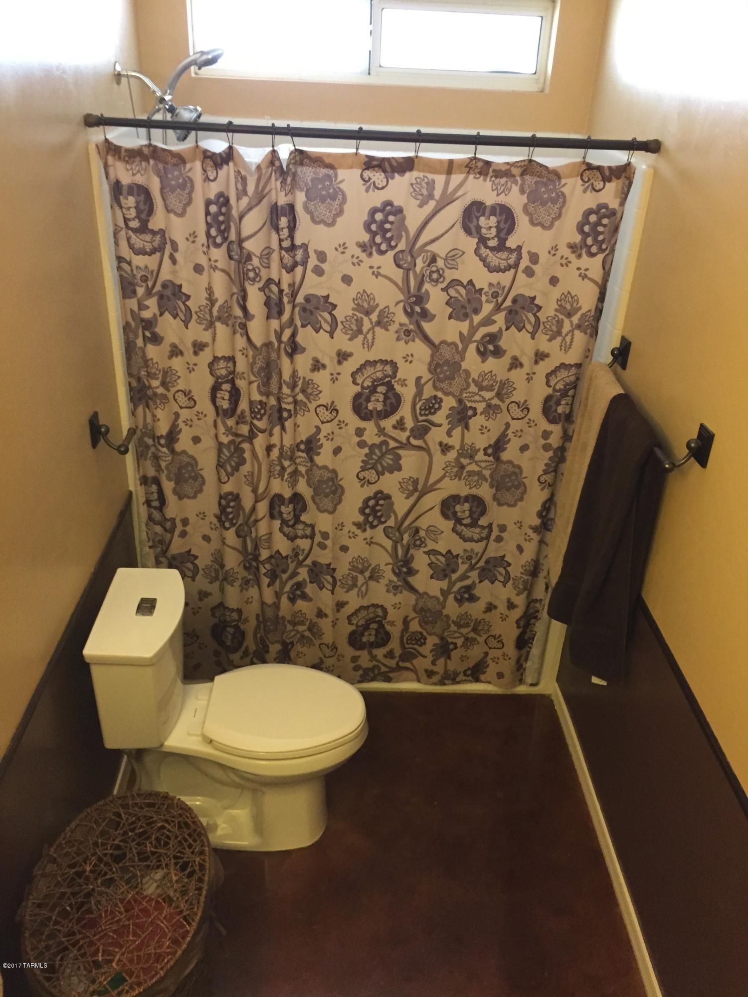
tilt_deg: -29.0
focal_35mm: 29
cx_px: 374
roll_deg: -3.5
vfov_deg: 61.7
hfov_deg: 48.2
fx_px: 836
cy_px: 498
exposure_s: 1/24
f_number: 2.2
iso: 250
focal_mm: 4.15
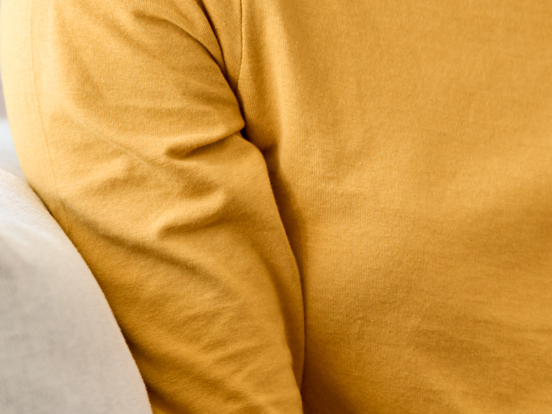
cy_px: 23
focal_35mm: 283
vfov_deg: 5.2
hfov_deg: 6.8
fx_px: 4512
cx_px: 958
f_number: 1.8
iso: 250
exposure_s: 1/320
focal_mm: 50
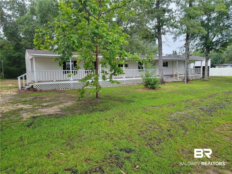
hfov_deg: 71.6
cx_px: 116
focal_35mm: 24
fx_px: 161
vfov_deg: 56.8
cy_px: 87
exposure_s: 1/120
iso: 100
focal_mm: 6.7
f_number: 1.8
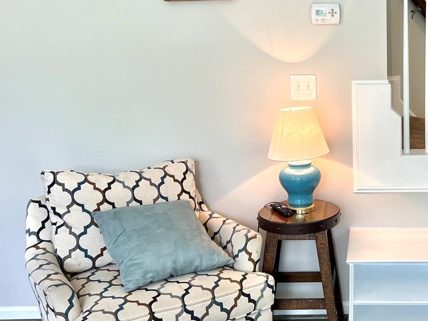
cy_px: 102
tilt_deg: -7.1
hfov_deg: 35.5
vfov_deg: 28.3
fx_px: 631
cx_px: 378
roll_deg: +0.8
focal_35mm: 51
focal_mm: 5.7
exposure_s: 1/120
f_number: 1.5
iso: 80
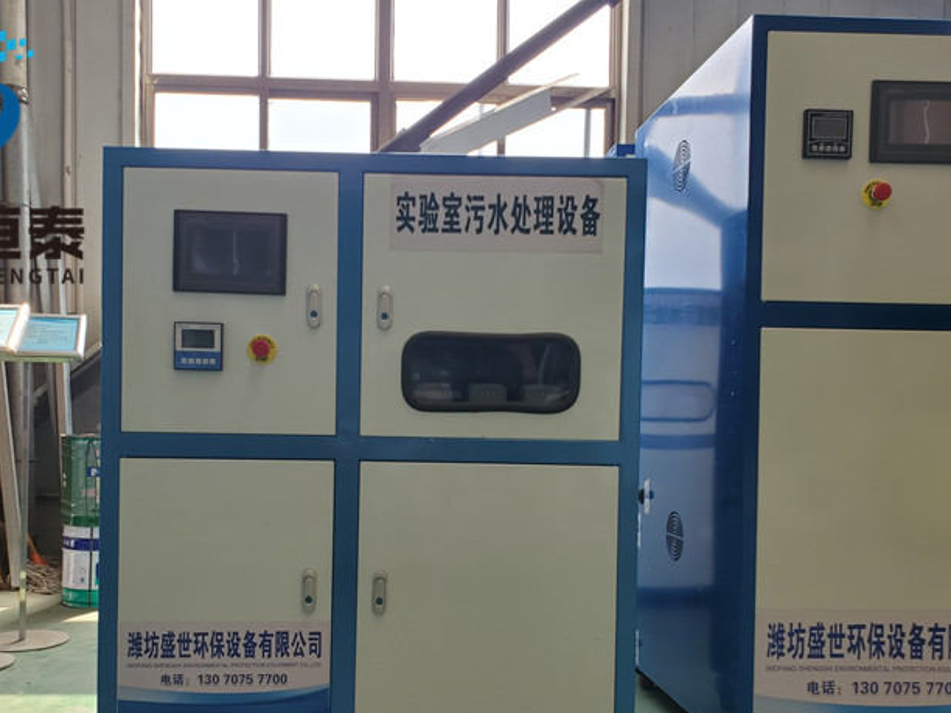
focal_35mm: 34
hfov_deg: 53.8
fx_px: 934
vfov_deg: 41.6
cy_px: 427
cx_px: 407
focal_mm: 4.3
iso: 50
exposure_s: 1/124
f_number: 2.4
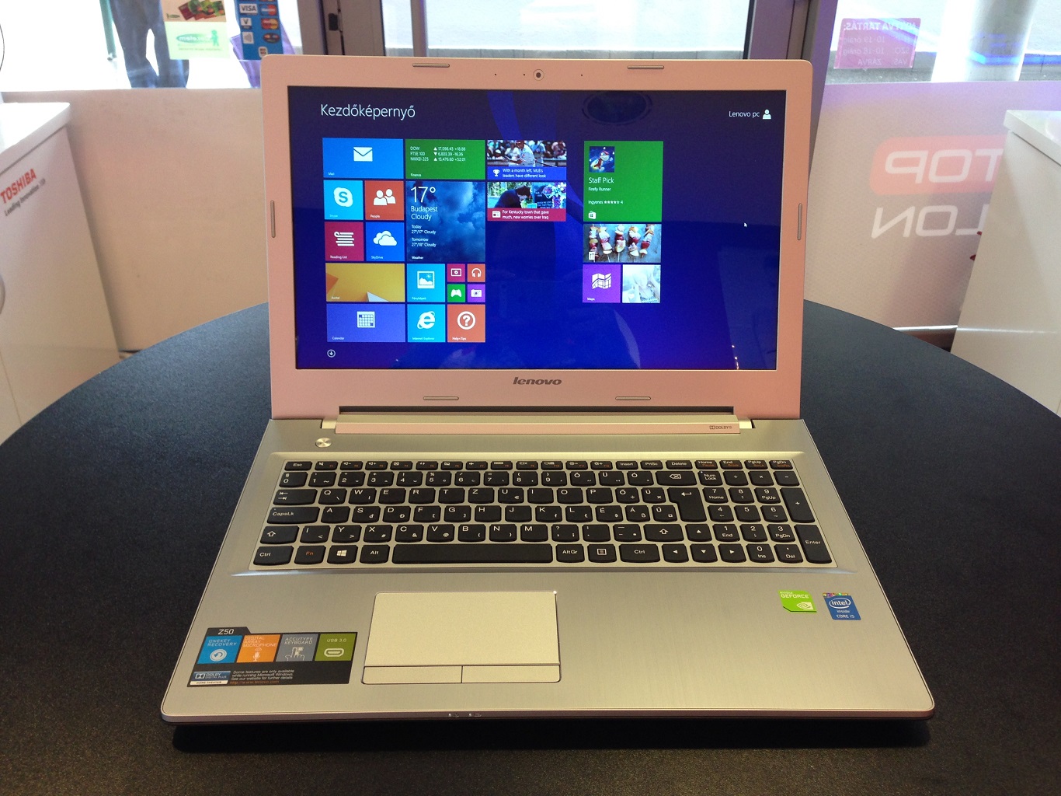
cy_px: 398
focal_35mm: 33
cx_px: 530
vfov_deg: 42.9
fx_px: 1011
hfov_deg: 55.4
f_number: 2.4
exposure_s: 1/20
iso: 100
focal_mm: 4.12
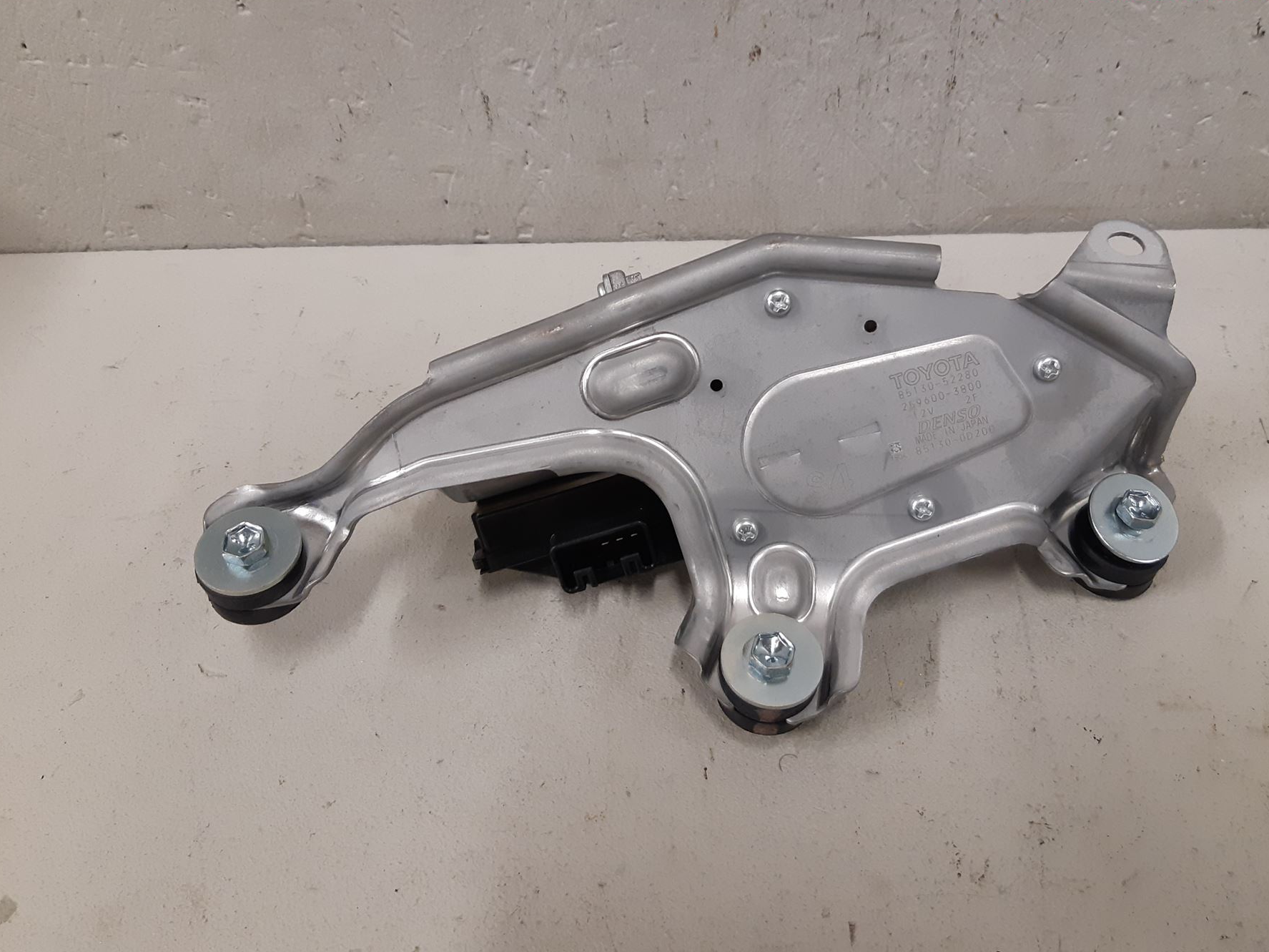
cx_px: 689
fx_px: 1100
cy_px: 426
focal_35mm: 30
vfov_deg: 46.7
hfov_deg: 59.9
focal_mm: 3.93
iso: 160
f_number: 1.7
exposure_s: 1/50
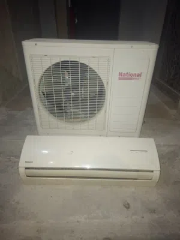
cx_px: 90
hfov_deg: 58.9
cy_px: 120
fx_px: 159
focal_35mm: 23
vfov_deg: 73.9
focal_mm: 5.54
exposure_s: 1/33
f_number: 1.8
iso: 250
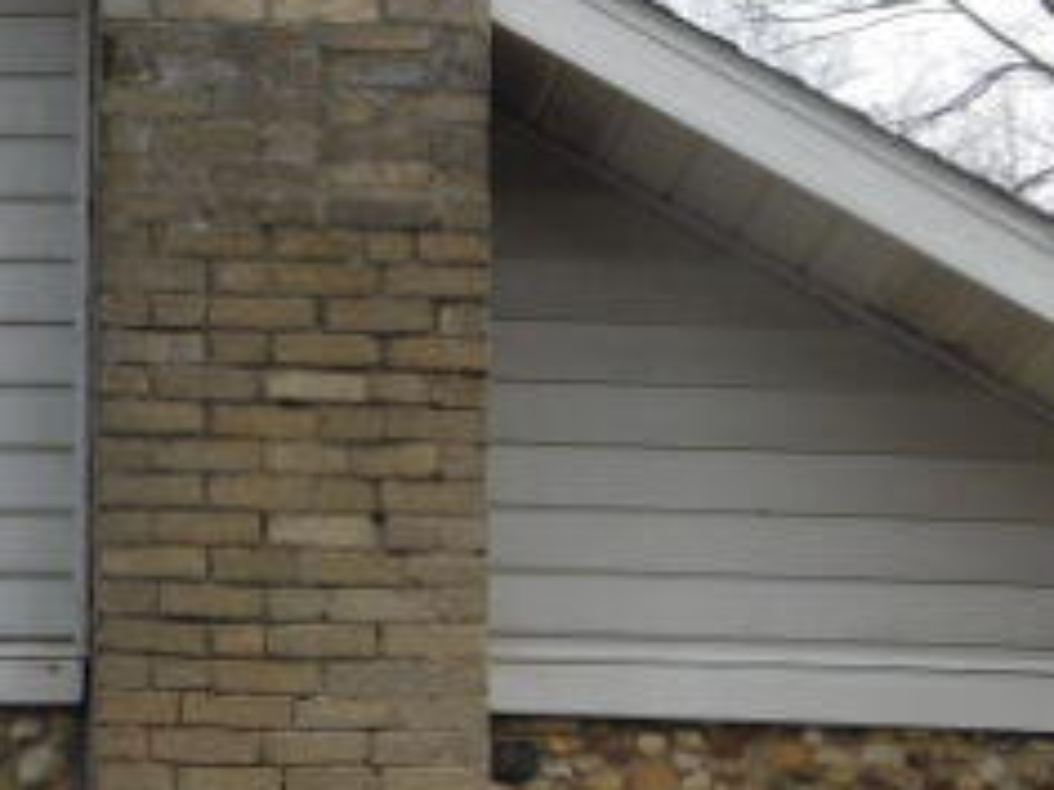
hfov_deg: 10.9
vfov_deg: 8.3
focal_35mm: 179
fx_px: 5450
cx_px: -107
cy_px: 45
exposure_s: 1/320
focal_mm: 11.7
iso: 125
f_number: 4.2
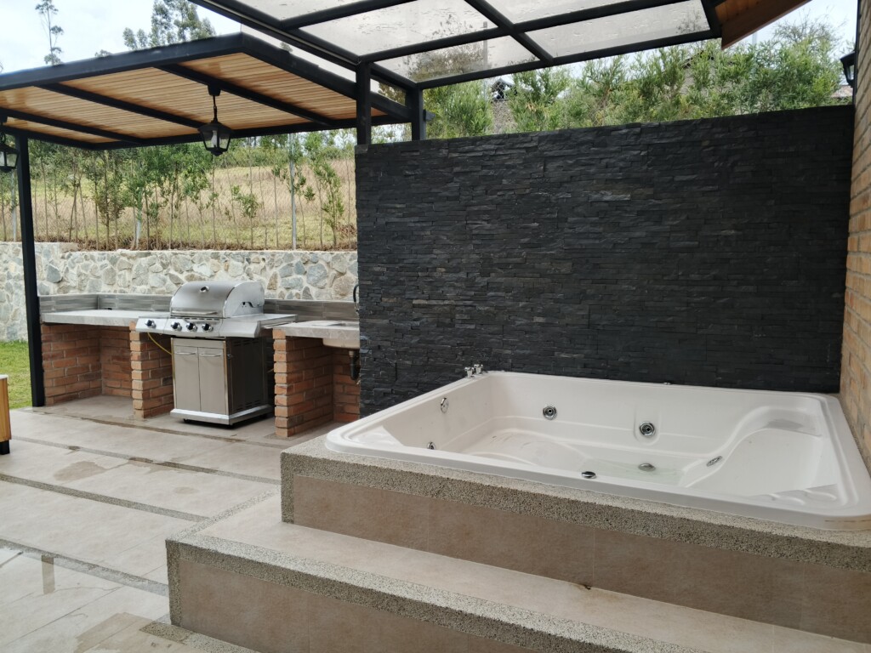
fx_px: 679
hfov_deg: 65.3
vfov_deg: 51.4
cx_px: 436
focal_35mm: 27
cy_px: 326
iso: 50
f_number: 1.6
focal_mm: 4.09
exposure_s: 1/107
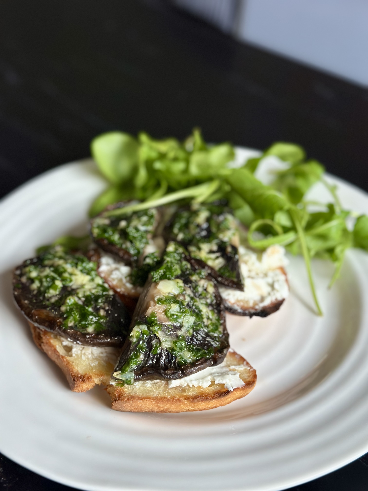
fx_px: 680
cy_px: 246
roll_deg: -0.8
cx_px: 184
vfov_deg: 39.7
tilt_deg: -39.2
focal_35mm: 48
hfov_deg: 30.3
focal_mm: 6.86
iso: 80
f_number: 1.78
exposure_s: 1/685
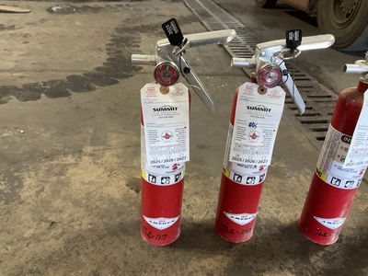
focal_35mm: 29
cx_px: 184
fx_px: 308
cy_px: 138
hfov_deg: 61.7
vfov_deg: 48.2
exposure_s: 1/40
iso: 200
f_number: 1.8
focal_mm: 3
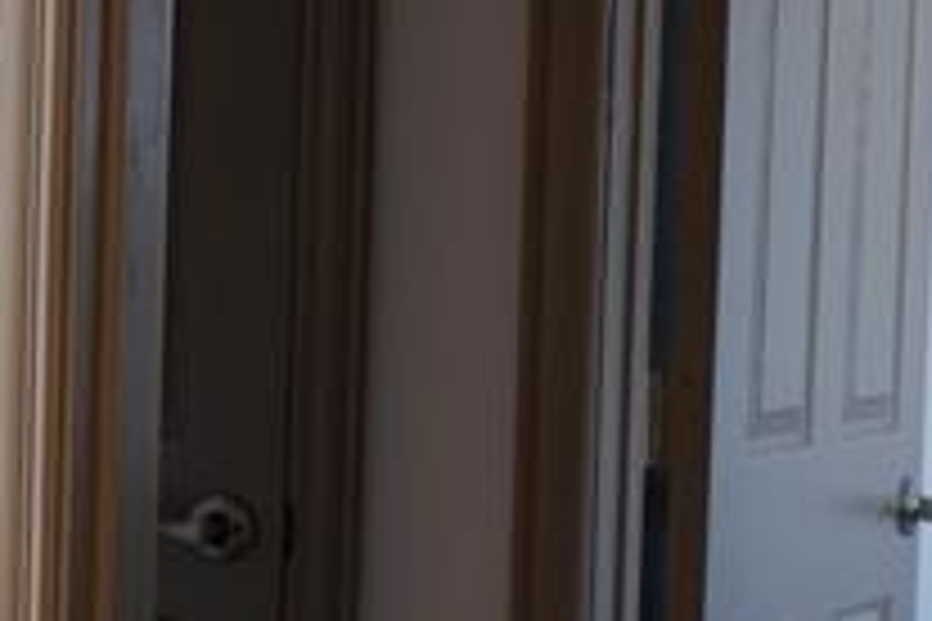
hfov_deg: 16.9
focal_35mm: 104
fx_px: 2692
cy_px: 410
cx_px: -635
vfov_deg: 13.1
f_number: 4
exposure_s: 1/40
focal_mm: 14
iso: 250
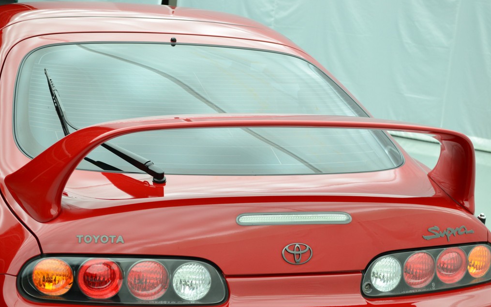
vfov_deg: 17.6
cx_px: 244
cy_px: 155
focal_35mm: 74
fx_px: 990
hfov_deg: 27.9
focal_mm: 48
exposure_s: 1/20
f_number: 6.3
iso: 400
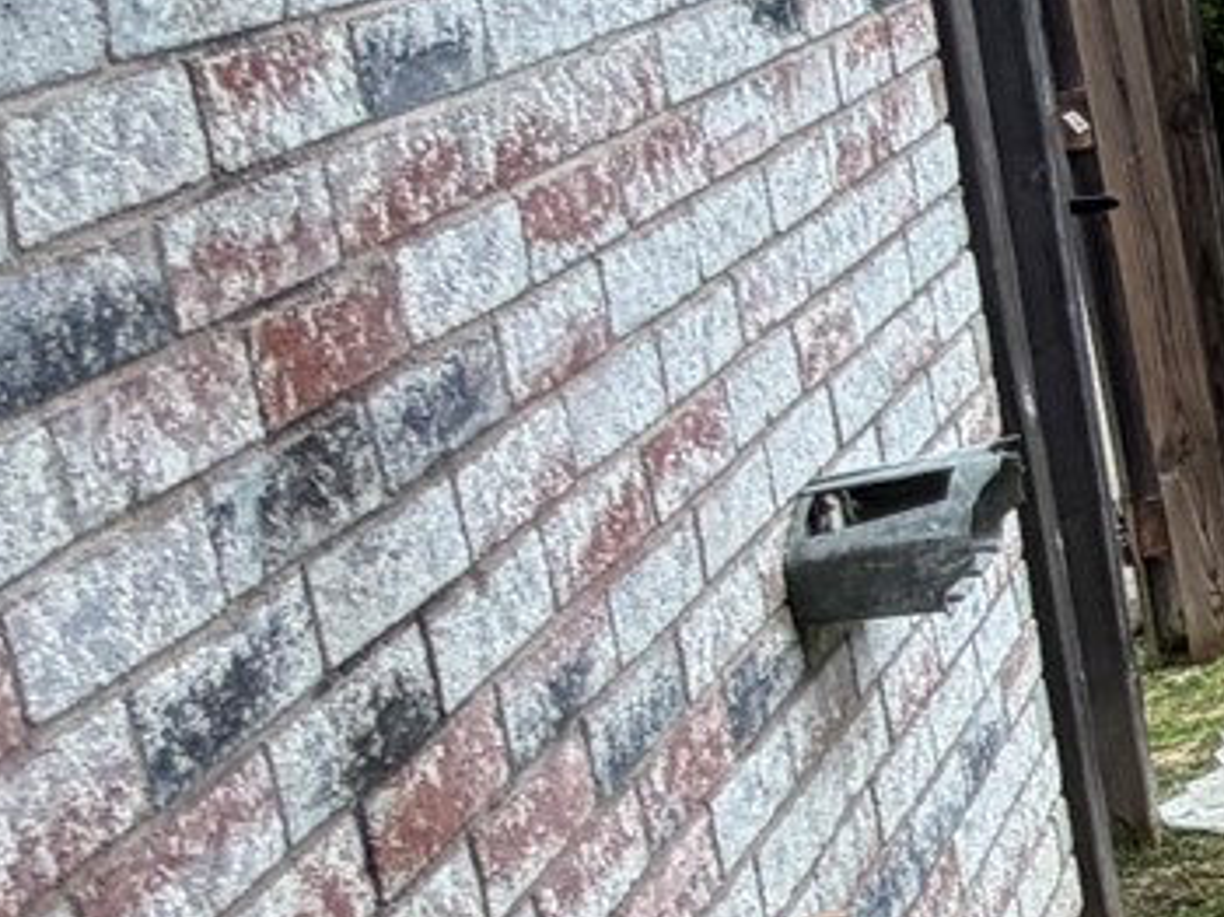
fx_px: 2897
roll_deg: -1.4
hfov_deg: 12.2
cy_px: 350
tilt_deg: -13.0
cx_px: 3497
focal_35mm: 82
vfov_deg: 17.9
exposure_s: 1/228
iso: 40
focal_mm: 2.22
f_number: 2.2
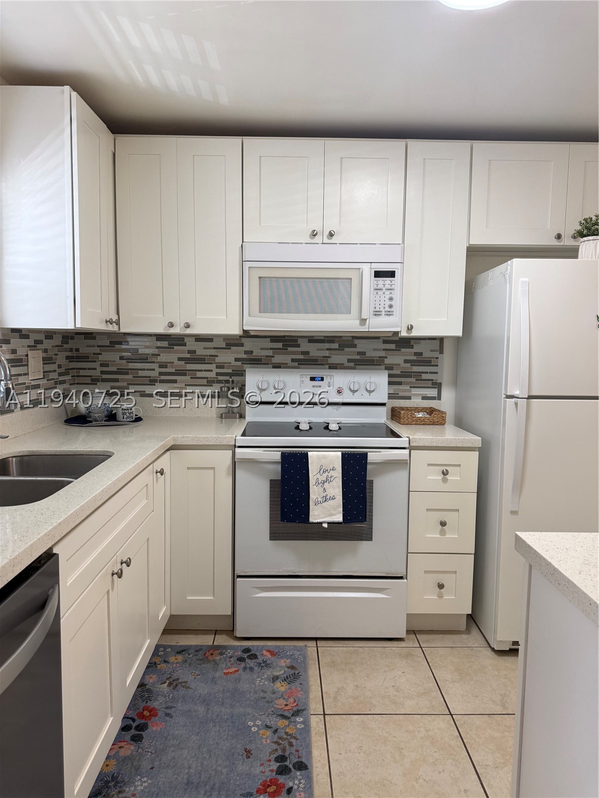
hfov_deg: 56.8
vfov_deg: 71.6
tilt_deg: -5.4
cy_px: 399
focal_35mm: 24
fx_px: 554
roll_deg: -0.6
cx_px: 300
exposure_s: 1/120
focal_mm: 6.76
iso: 160
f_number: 1.78
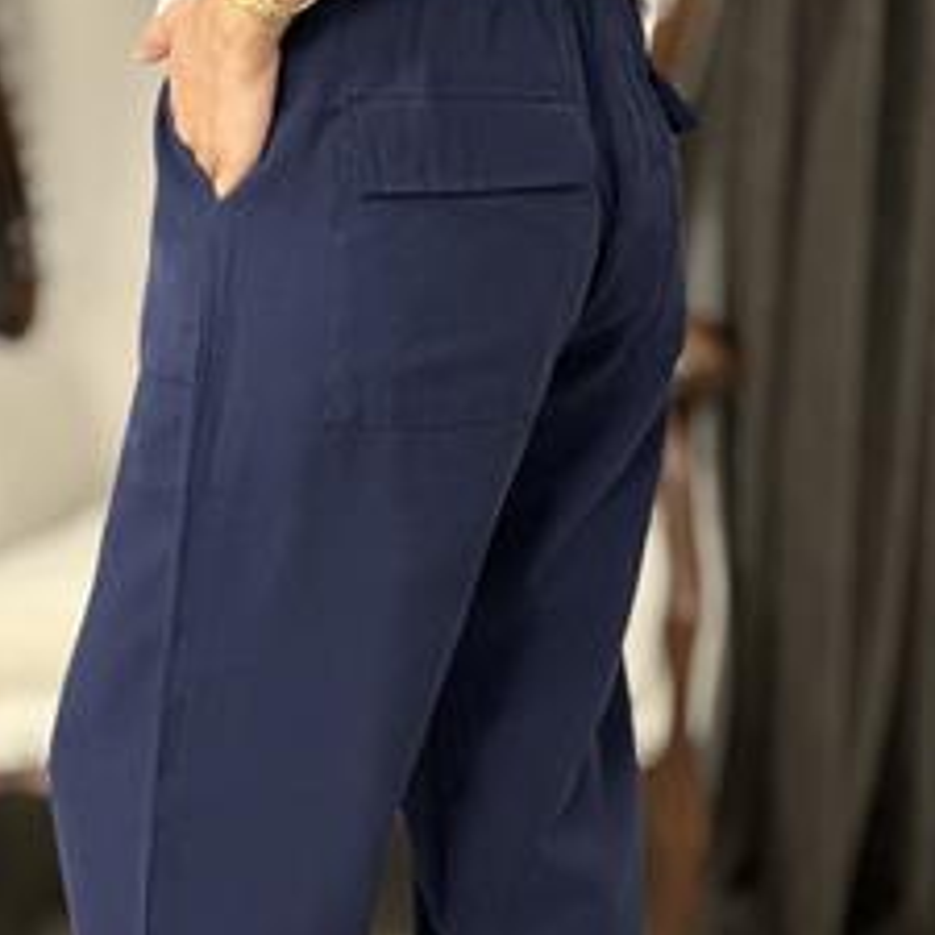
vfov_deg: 13.9
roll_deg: +0.7
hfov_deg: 13.9
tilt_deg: -13.6
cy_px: 742
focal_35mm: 125
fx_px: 3820
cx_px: 303
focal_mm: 9
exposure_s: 1/33
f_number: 2.8
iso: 400
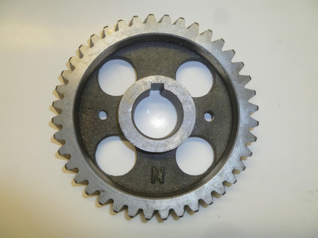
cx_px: 159
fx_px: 257
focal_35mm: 28
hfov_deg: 63.4
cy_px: 119
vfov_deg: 49.7
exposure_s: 1/30
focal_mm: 5
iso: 125
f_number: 3.3
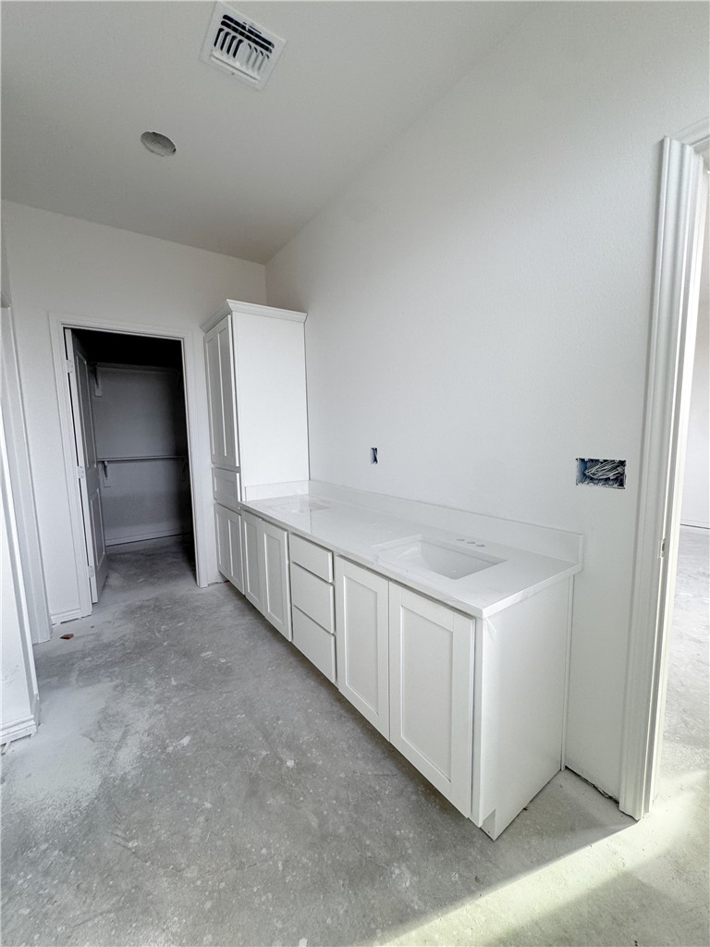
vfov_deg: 102.1
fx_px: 383
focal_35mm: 14
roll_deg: +1.1
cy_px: 474
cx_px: 355
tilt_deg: -6.7
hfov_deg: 85.7
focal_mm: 2.22
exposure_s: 1/99
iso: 125
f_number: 2.2
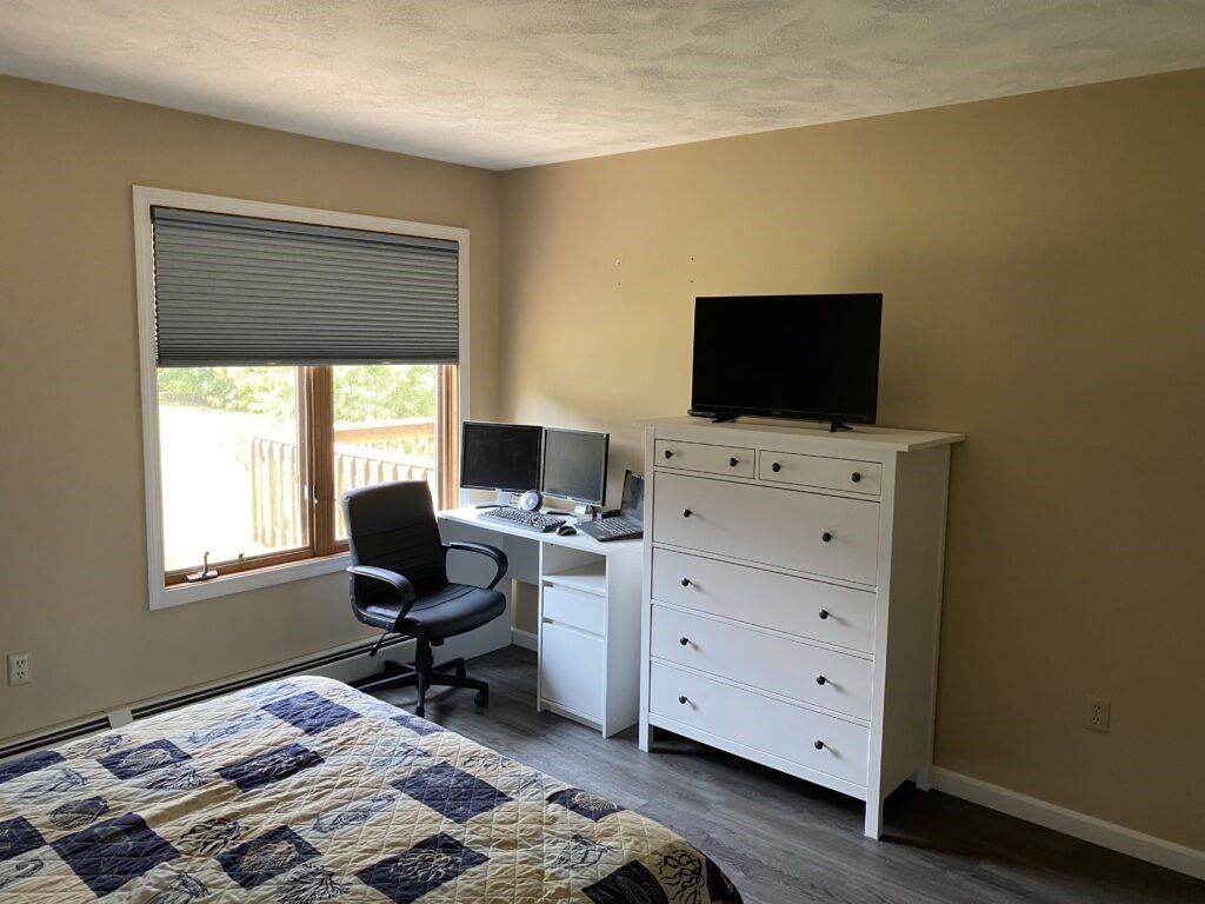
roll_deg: -0.9
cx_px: 602
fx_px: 905
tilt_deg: -6.5
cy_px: 452
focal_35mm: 26
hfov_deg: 67.3
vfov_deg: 53.1
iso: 125
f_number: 1.8
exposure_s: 1/60
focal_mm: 4.25
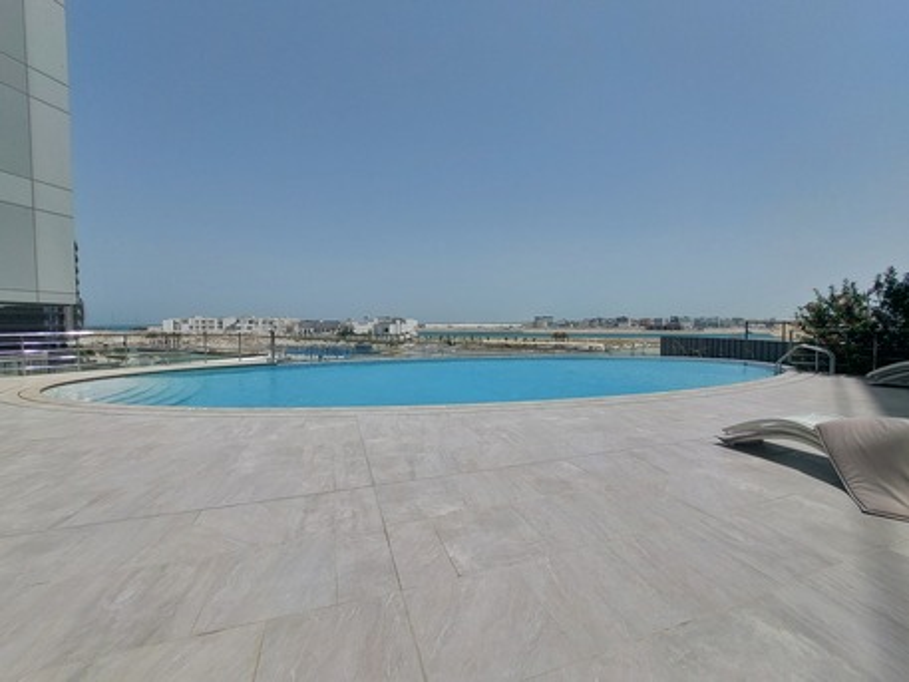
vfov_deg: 89.9
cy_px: 341
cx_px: 454
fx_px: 341
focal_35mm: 13
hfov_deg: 106.2
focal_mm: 1.74
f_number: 2.2
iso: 40
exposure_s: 1/3298
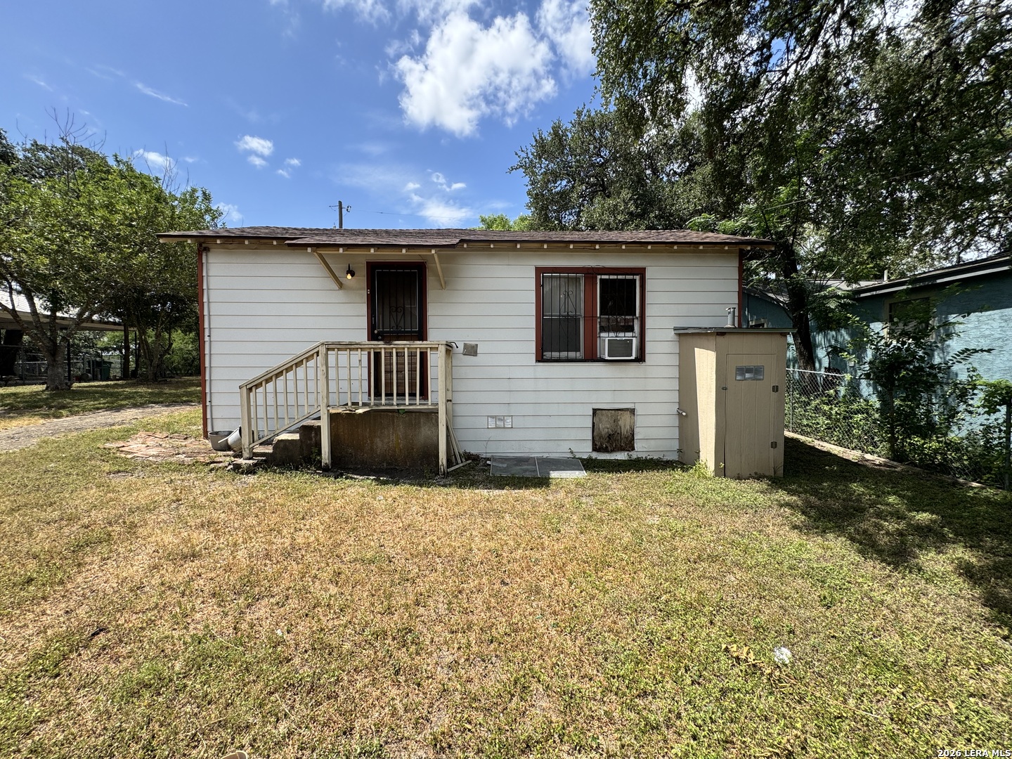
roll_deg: +0.5
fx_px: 409
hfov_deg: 102.1
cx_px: 506
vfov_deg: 85.7
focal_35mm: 14
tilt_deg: -2.0
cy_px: 380
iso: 50
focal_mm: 2.22
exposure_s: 1/1217
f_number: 2.2
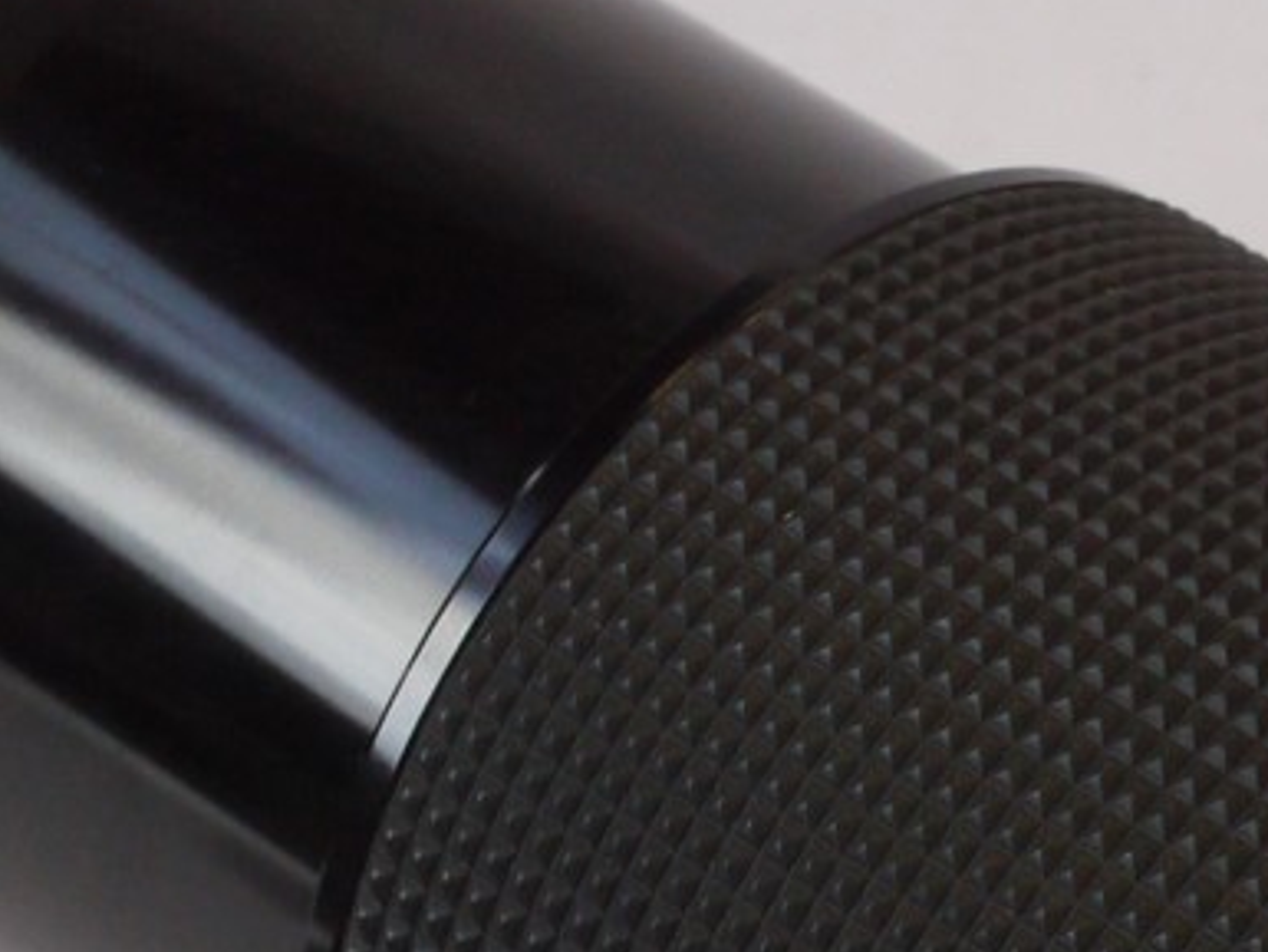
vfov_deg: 7.9
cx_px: 1182
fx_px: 6852
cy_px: 1071
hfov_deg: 10.5
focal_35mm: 187
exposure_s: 1/80
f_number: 9
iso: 800
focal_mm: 30
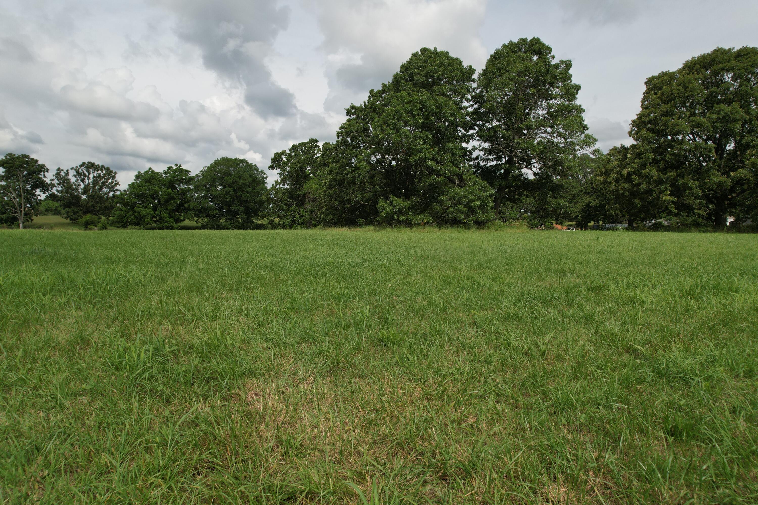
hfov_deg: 78.6
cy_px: 252
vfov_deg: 57.2
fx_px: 463
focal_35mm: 22
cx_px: 379
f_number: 2.8
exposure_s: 1/350
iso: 110
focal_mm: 8.38
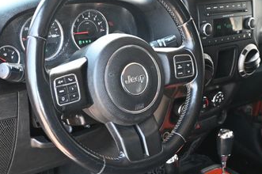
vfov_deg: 23.2
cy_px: 120
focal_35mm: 58
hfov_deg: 34.5
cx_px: 145
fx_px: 422
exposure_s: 1/125
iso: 2000
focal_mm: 20
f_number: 3.8
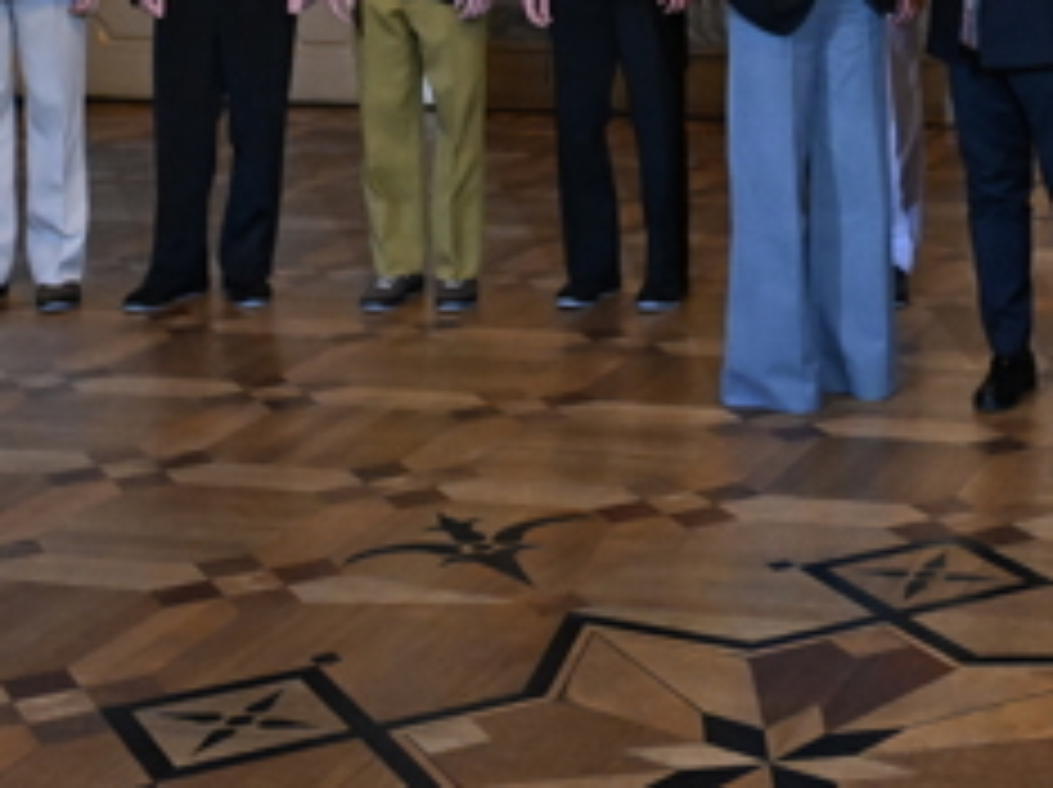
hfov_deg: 20.9
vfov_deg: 15.7
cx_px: 1148
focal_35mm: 89
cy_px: -225
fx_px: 2717
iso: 6400
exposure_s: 1/320
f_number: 4
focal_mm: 31.5
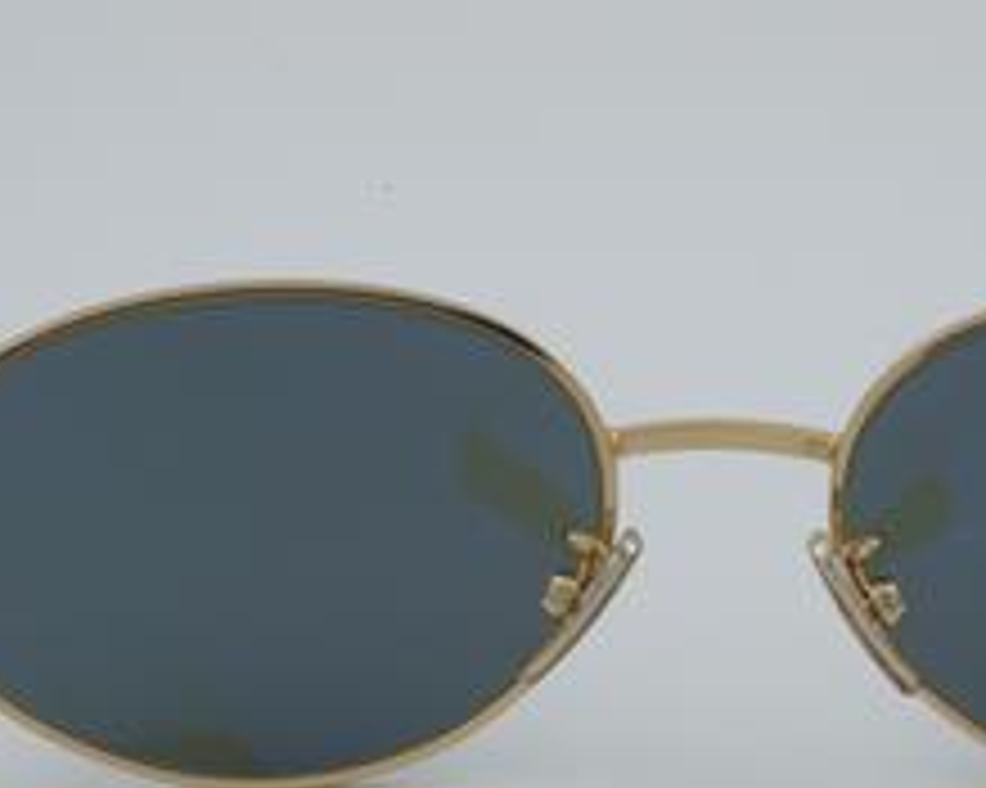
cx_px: 720
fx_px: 3004
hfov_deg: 18.5
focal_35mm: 103
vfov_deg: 14.9
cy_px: 527
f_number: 32
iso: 100
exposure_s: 1/4
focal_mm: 40
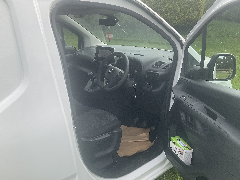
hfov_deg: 56.8
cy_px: 96
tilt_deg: -19.7
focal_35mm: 32
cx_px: 129
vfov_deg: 44.1
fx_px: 222
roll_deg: +1.2
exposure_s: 1/635
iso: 16
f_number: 1.8
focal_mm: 3
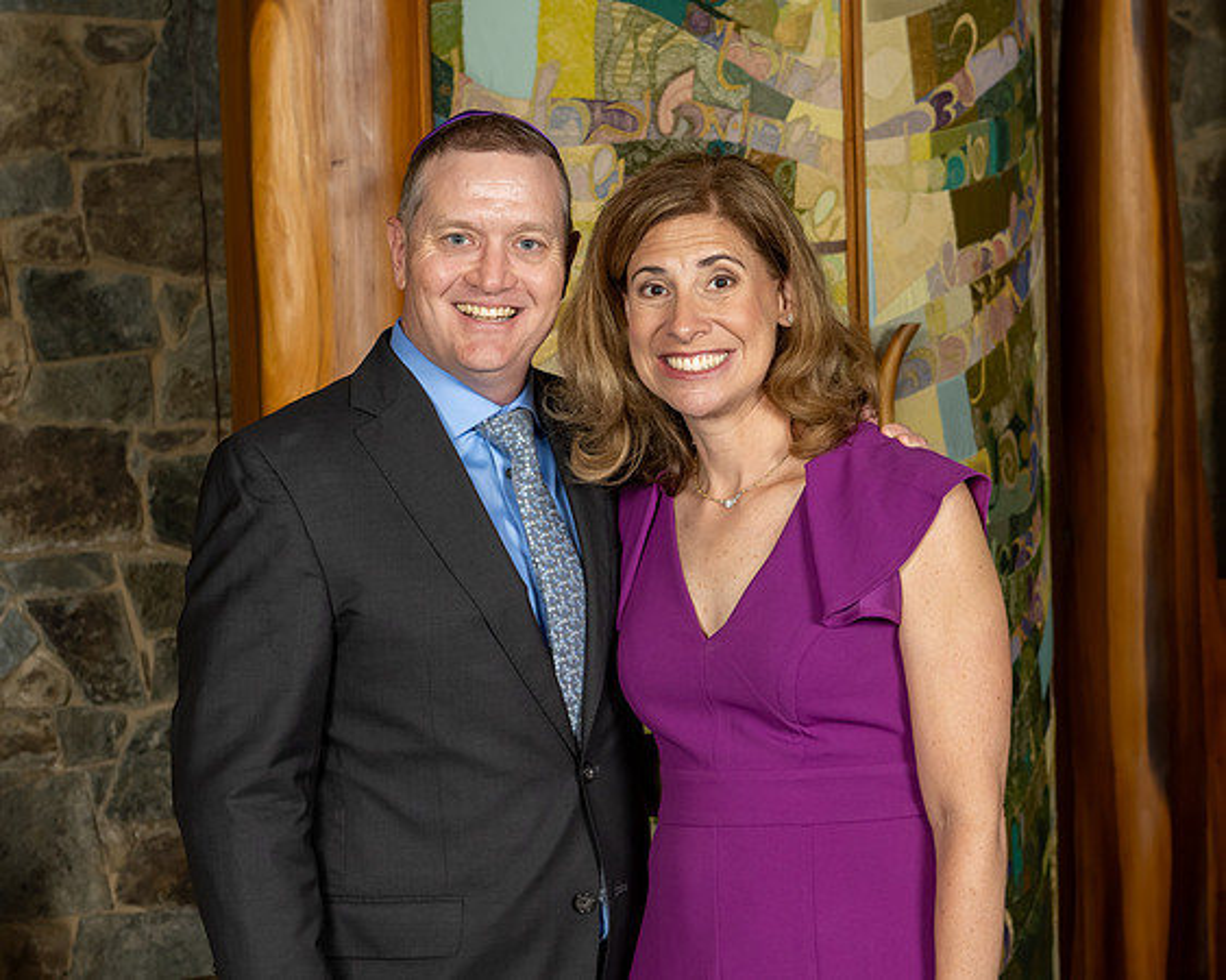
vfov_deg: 17.0
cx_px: 613
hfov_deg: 21.2
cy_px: 490
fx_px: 3273
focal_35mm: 90
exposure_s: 1/200
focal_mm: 52
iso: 640
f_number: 6.3
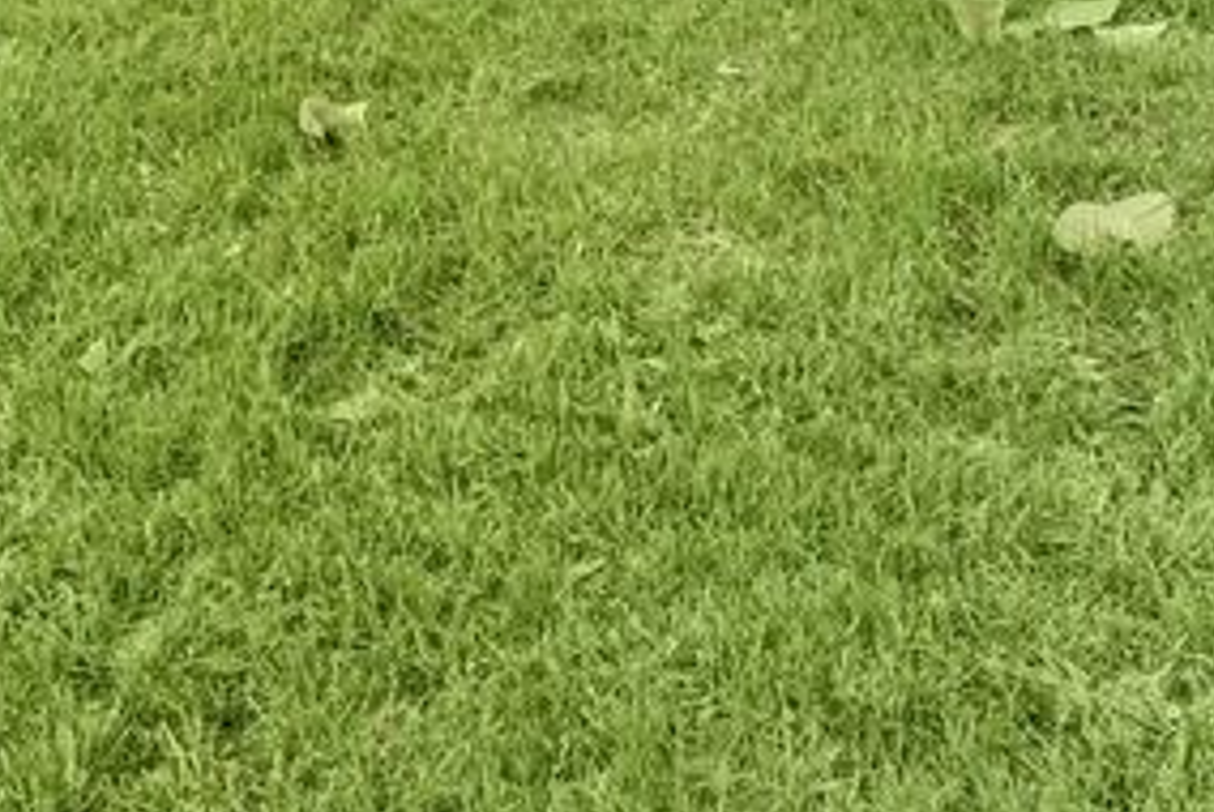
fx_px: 1823
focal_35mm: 54
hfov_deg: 36.8
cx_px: 624
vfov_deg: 19.3
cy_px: -628
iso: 200
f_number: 8
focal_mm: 10
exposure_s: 1/25
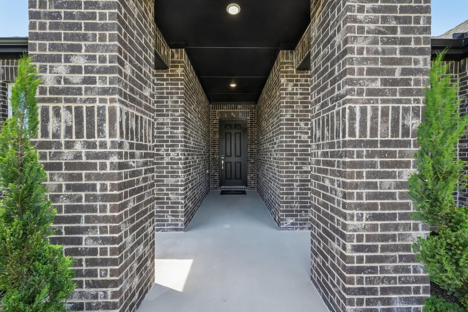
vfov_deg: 81.2
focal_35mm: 14
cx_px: 234
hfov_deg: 104.3
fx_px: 182
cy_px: 156
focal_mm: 14
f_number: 9
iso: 250
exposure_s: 1/100
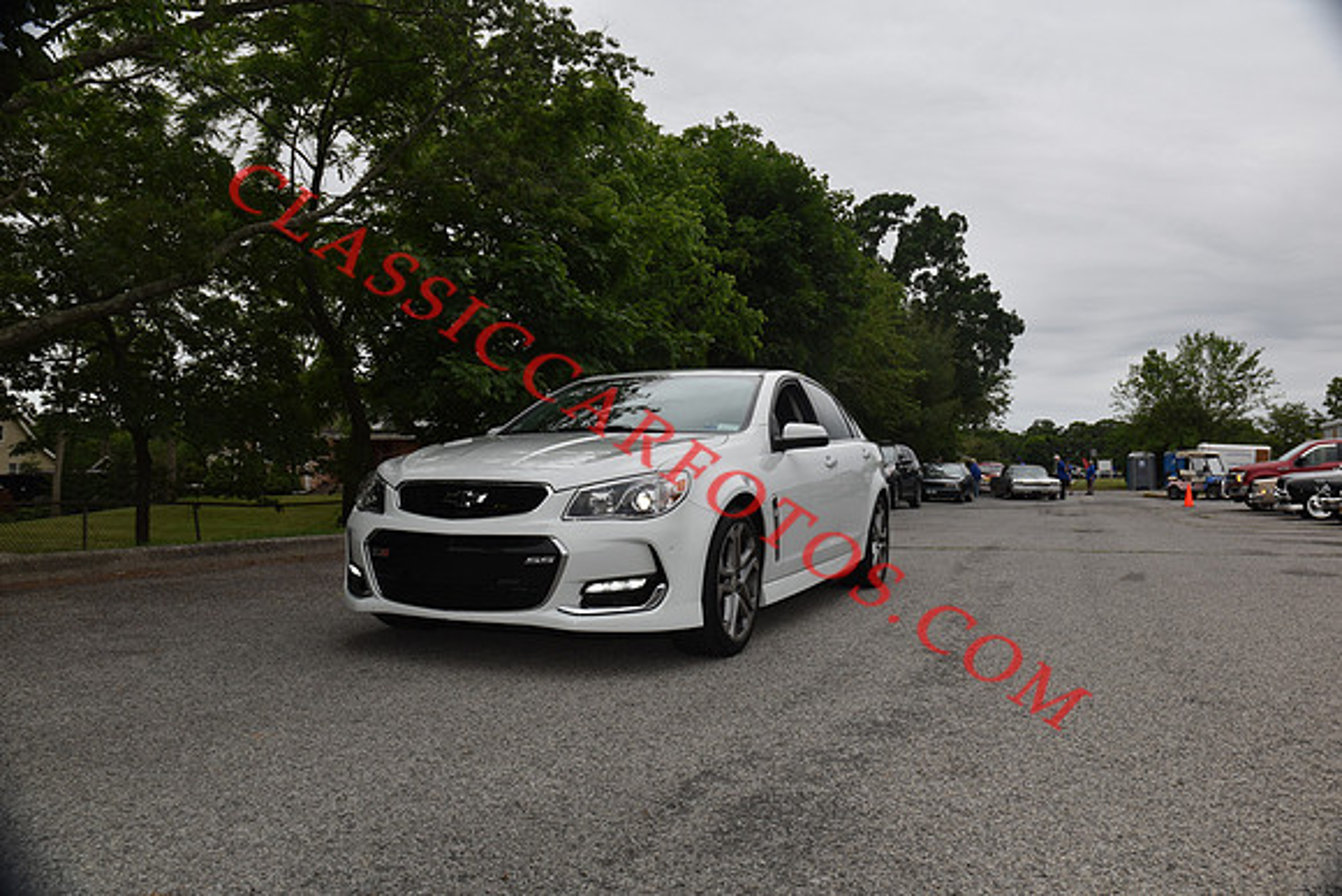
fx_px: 1007
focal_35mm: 27
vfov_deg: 48.0
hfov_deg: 67.4
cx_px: 671
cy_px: 448
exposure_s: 1/125
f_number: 5.6
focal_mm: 18
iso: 100
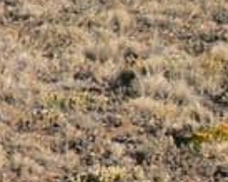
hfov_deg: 0.8
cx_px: 496
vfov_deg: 0.6
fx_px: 16167
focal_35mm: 2401
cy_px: 412
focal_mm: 88.8
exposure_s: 1/320
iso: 80
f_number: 5.6
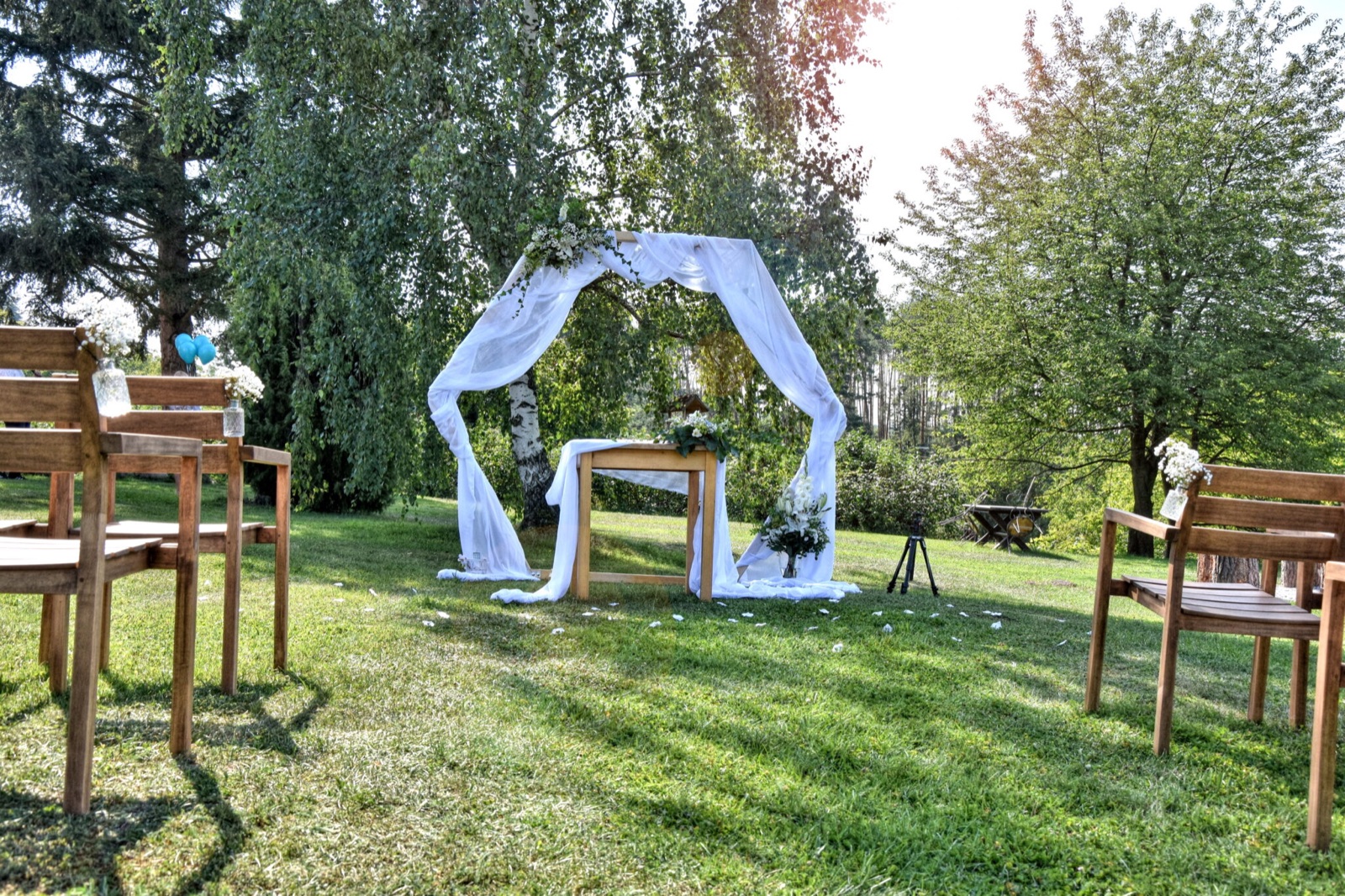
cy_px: 448
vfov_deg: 34.2
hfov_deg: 49.6
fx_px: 1457
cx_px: 672
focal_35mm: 39
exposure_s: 1/500
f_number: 8
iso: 280
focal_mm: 26
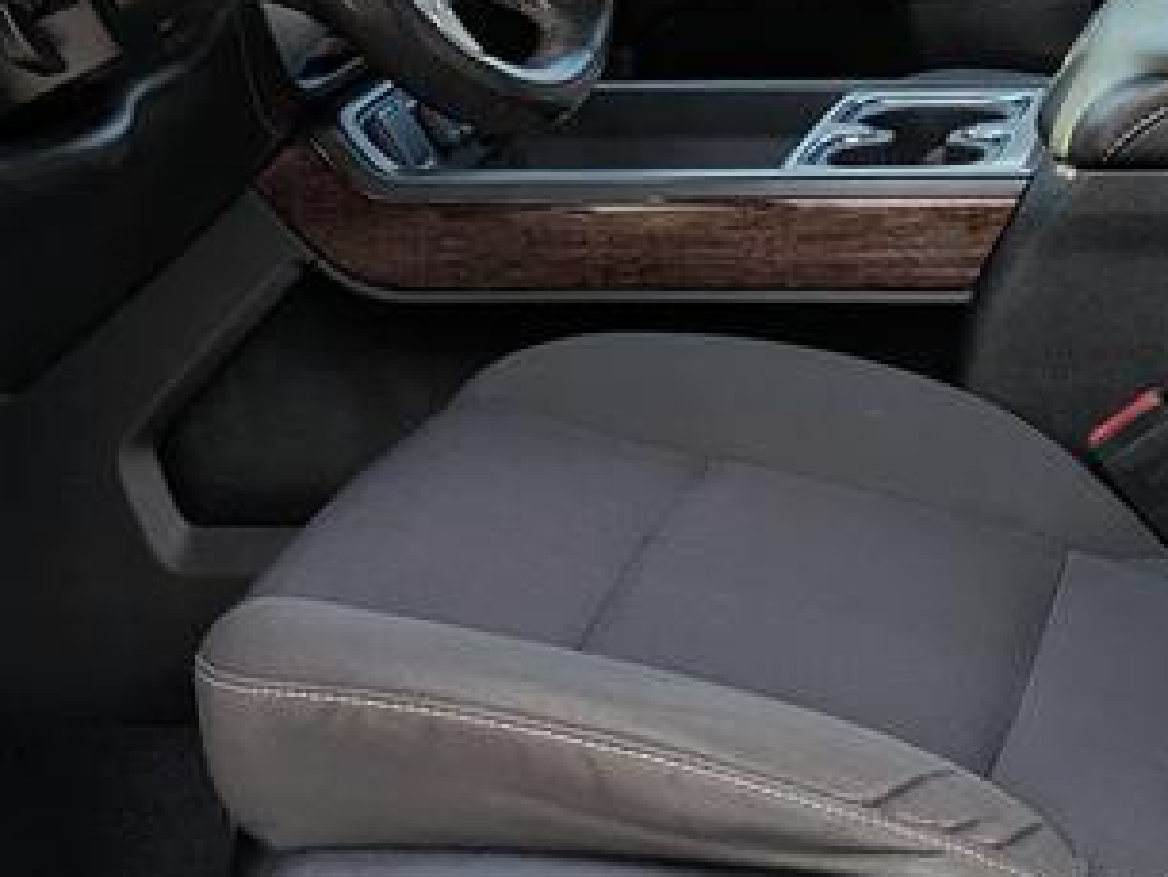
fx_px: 3544
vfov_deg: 14.0
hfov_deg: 18.6
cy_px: 103
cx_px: 825
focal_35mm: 105
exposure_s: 1/1166
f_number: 1.89
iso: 40
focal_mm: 5.43
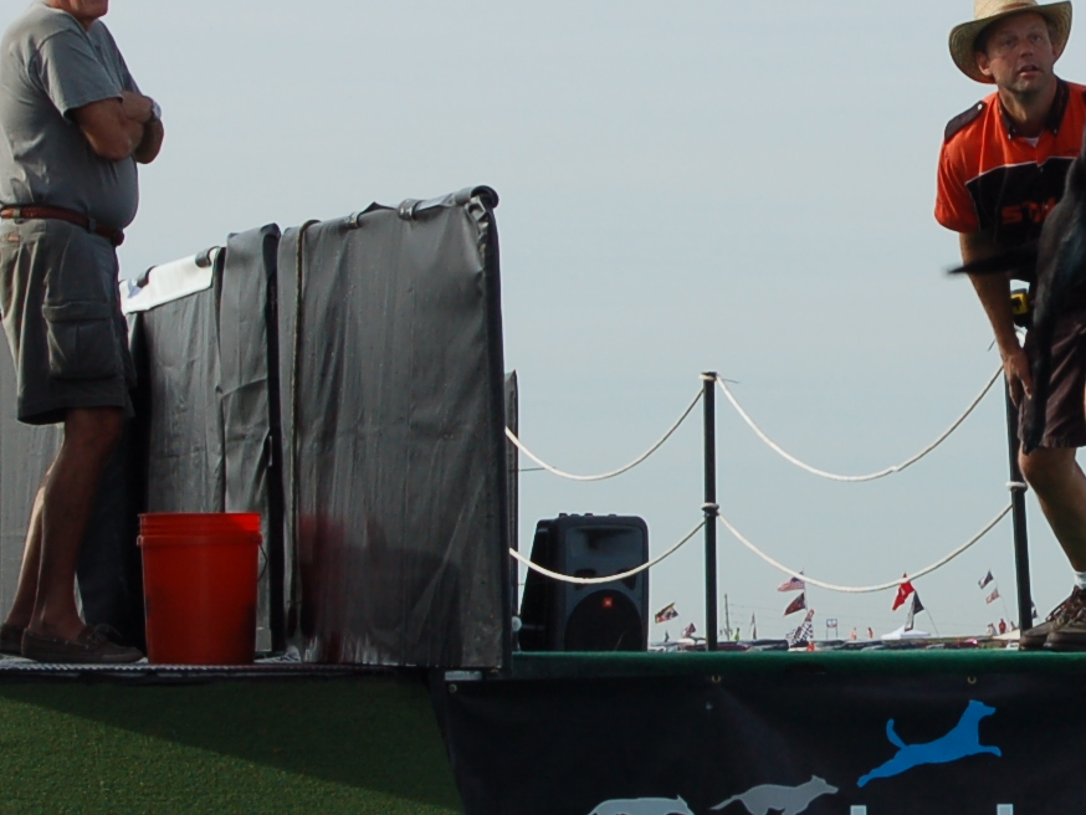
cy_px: 193
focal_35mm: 273
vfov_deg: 5.5
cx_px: 1005
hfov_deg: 7.2
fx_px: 8556
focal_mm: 55
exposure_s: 1/320
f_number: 9
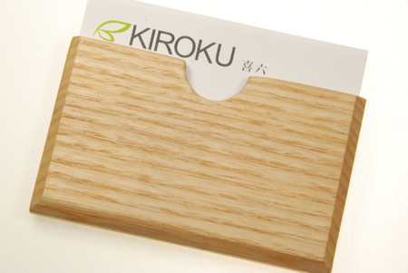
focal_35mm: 202
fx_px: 2297
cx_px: 204
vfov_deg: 6.8
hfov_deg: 10.1
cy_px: 136
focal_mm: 135
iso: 400
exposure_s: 1/50
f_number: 20
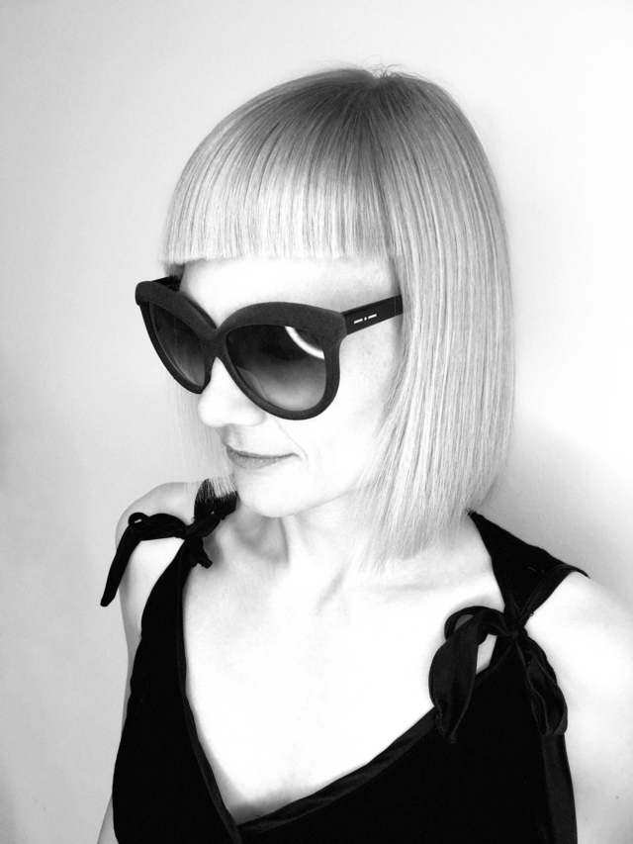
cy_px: 422
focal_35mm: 29
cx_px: 316
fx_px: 707
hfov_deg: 48.2
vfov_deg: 61.7
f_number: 2.2
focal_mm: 4.15
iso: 25
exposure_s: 1/100
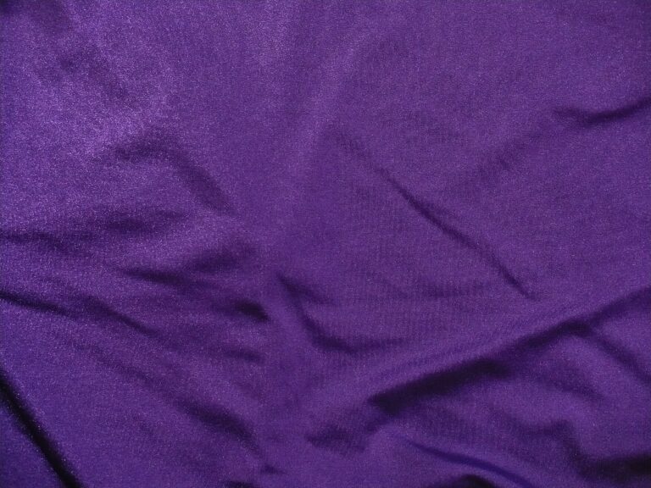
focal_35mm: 37
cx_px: 326
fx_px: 696
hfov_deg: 50.1
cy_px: 244
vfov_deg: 38.7
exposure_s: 1/40
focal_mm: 6.1
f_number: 2.8
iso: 400
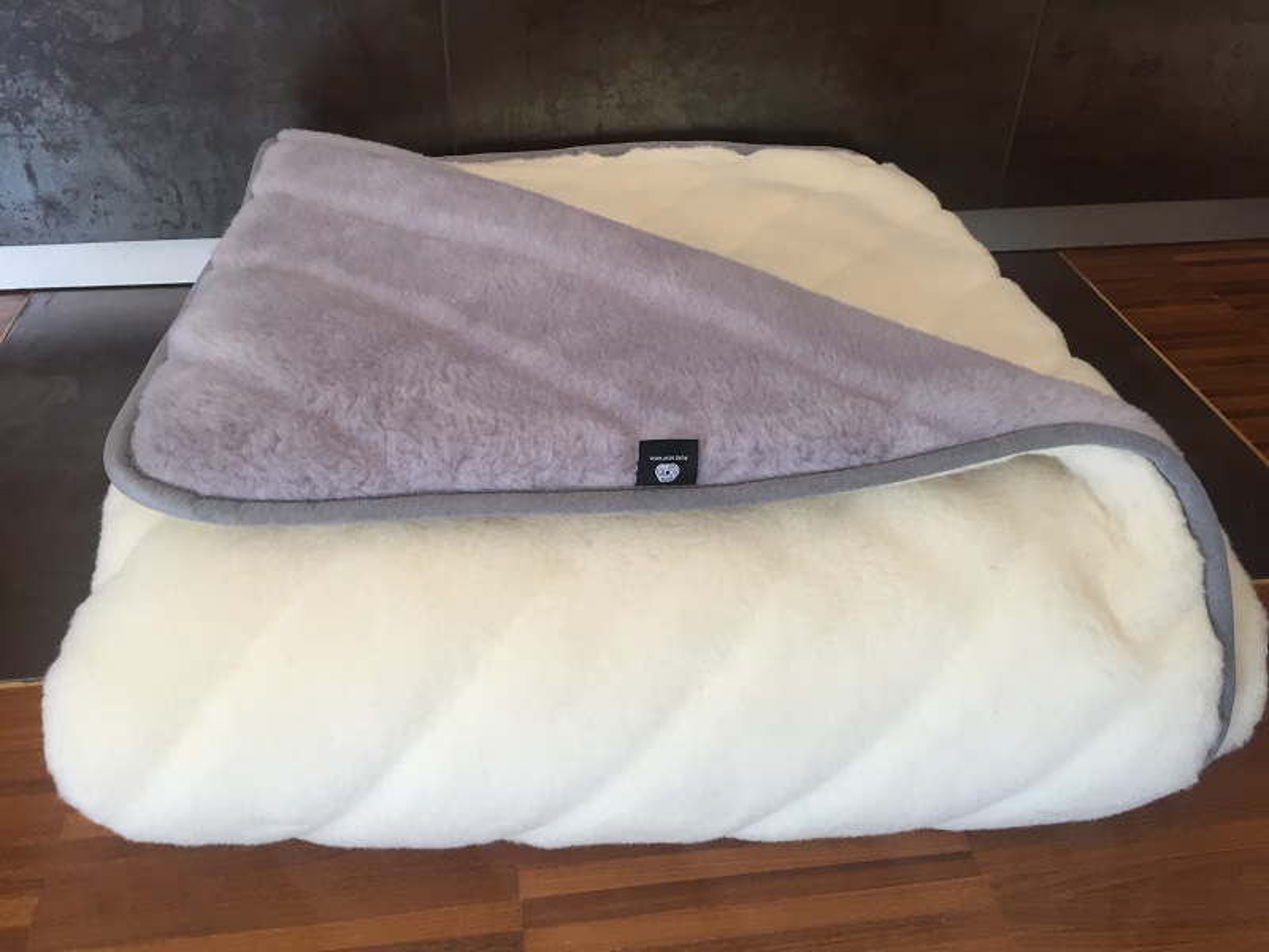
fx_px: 1063
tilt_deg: -35.6
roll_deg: -3.2
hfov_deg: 61.7
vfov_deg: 48.2
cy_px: 476
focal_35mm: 29
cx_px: 634
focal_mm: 4.15
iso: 40
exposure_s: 1/33
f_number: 2.2
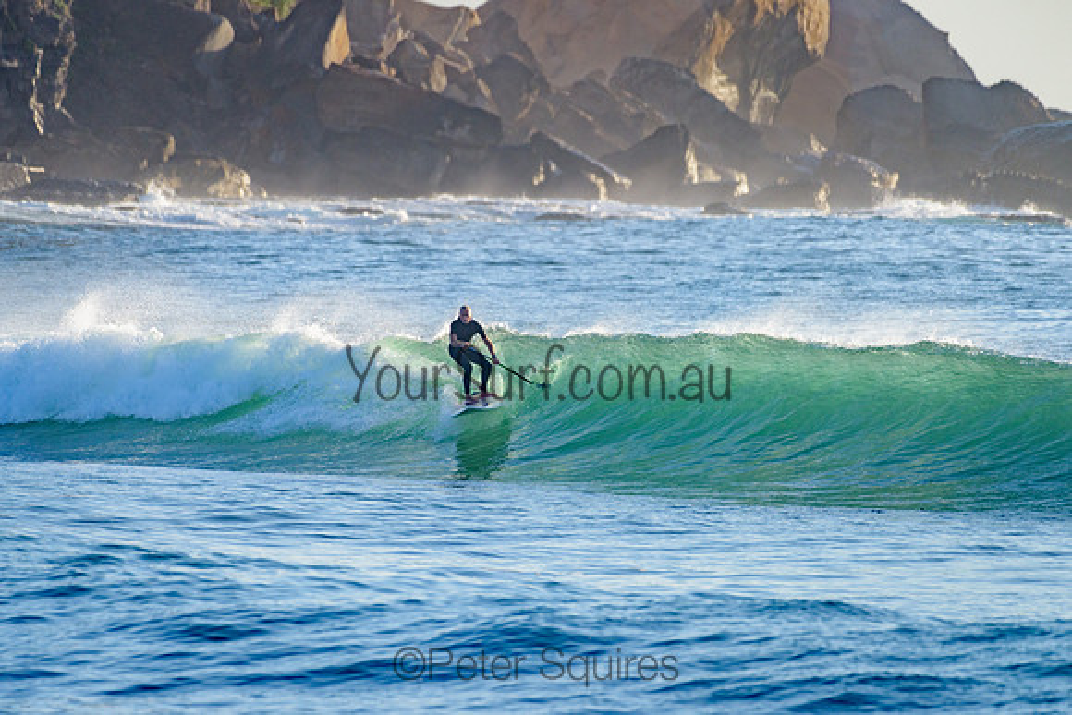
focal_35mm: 613
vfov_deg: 2.2
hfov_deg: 3.4
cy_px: 287
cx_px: 538
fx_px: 18250
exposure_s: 1/2000
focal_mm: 500
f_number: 5.6
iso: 250
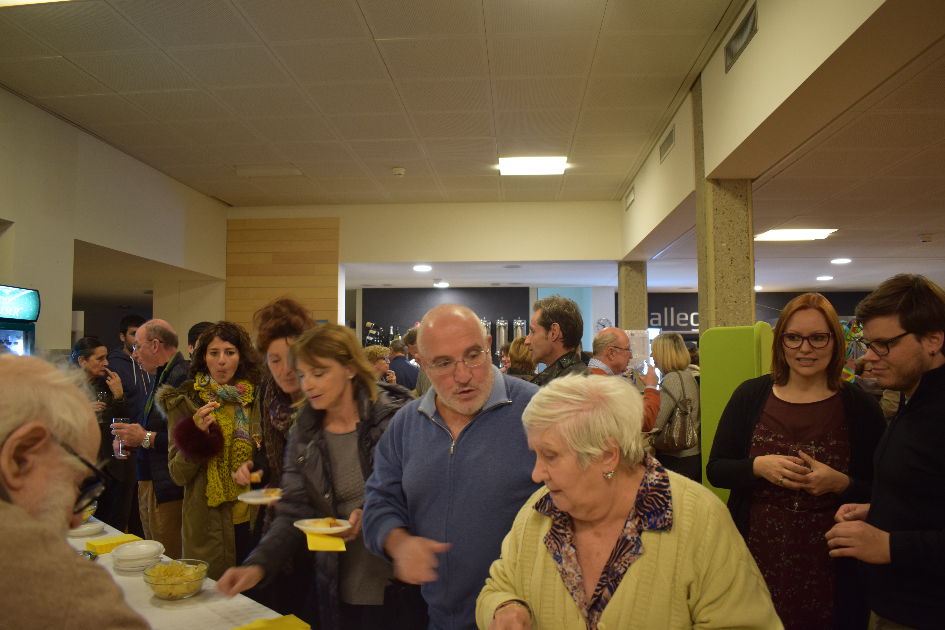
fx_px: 709
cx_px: 472
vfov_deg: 47.9
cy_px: 315
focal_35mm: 27
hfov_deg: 67.4
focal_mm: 18
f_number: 3.5
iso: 500
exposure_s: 1/30
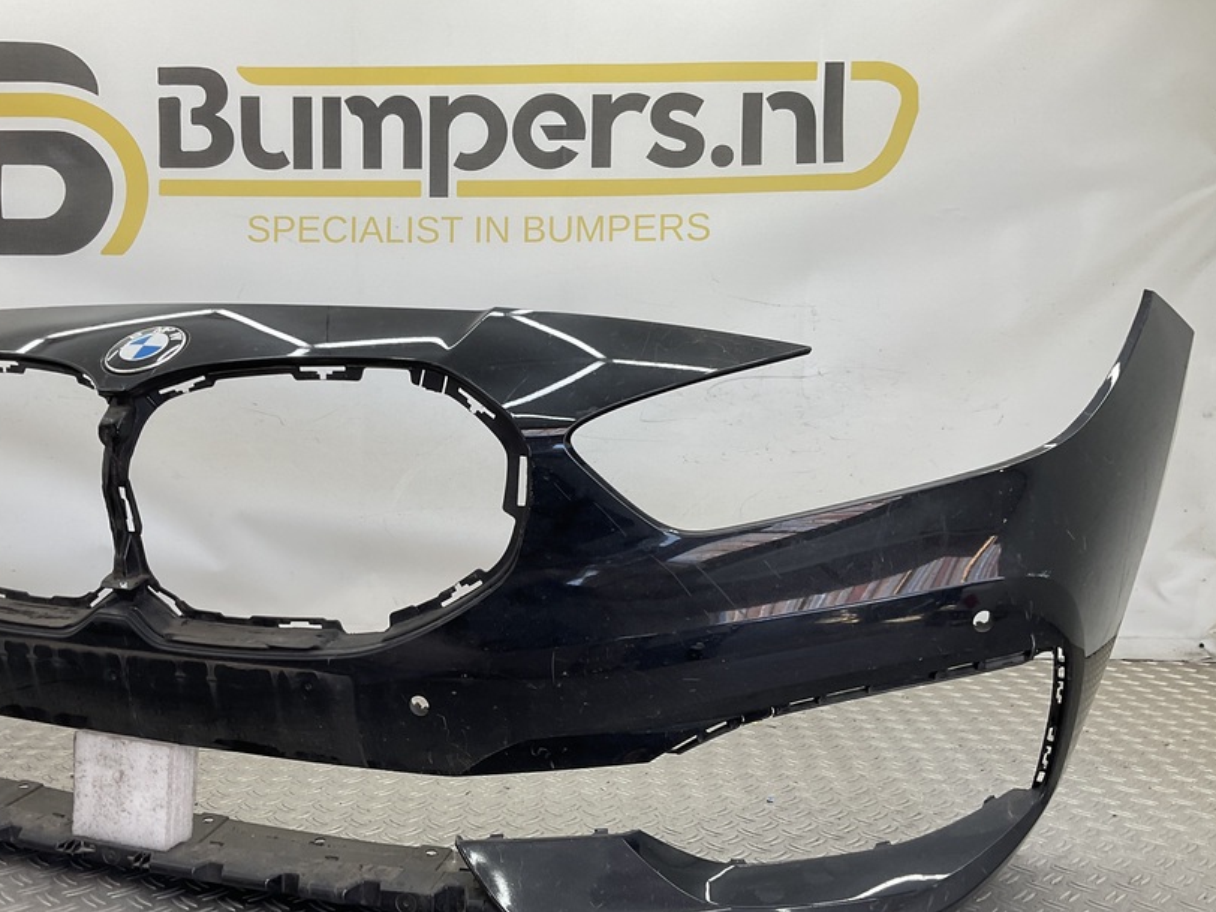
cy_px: 529
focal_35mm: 36
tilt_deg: -8.8
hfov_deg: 51.1
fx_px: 1265
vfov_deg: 39.6
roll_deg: -1.9
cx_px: 493
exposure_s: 1/105
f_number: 1.8
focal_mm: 3
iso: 16
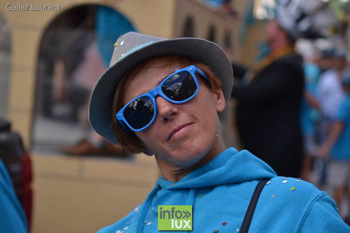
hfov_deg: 24.2
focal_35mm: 84
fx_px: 817
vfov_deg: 16.3
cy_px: 116
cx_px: 175
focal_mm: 56
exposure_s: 1/400
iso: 100
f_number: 2.8
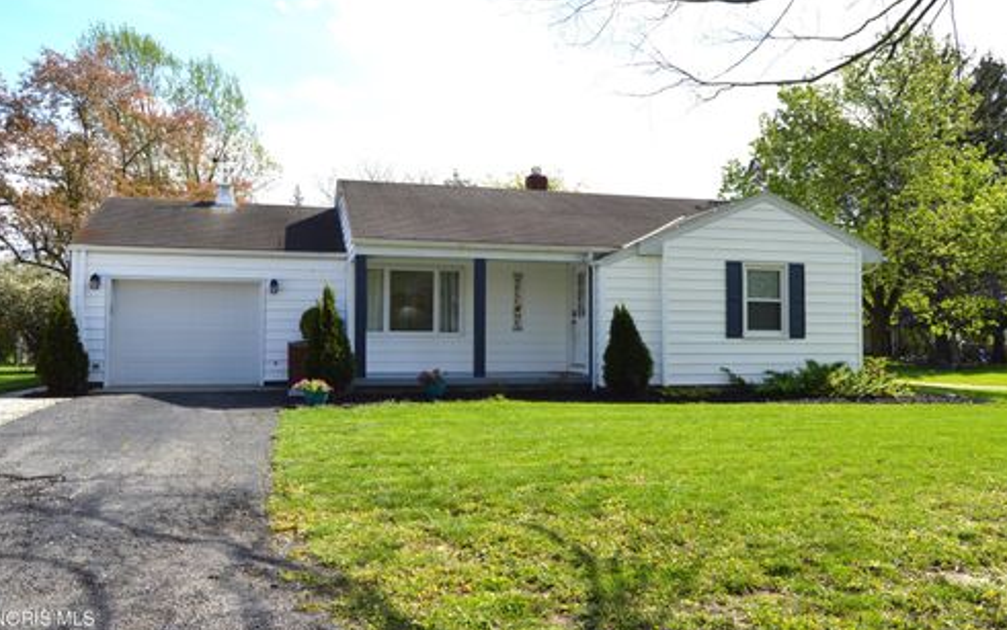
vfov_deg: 44.5
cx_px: 502
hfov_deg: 66.5
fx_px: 769
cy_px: 308
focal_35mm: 28
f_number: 8
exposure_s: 1/250
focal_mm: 18
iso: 100
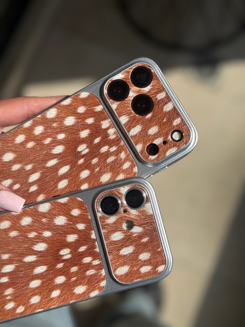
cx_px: 122
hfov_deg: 30.3
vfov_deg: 39.7
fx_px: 453
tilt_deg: -81.6
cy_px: 164
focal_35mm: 48
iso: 80
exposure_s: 1/7874
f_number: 1.78
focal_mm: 6.76
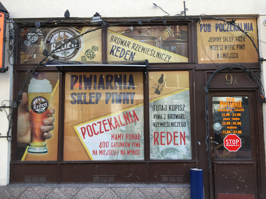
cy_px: 100
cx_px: 133
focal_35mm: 29
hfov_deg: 61.7
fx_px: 223
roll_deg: -1.0
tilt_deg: +3.8
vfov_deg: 48.2
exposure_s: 1/100
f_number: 2.2
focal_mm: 4.15
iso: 25
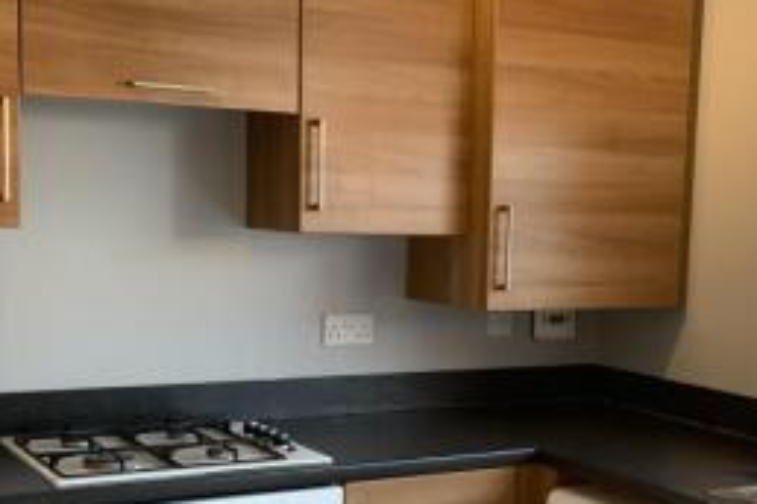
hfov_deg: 32.6
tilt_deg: -7.2
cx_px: 497
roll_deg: -1.7
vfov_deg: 22.1
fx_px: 1283
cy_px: 374
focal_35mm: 61
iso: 100
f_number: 1.8
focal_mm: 4.25
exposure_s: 1/67
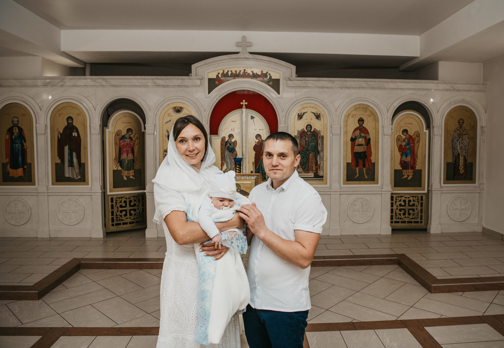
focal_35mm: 26
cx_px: 275
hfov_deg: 68.3
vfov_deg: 50.3
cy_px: 167
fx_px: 370
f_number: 4.5
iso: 320
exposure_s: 1/160
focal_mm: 24
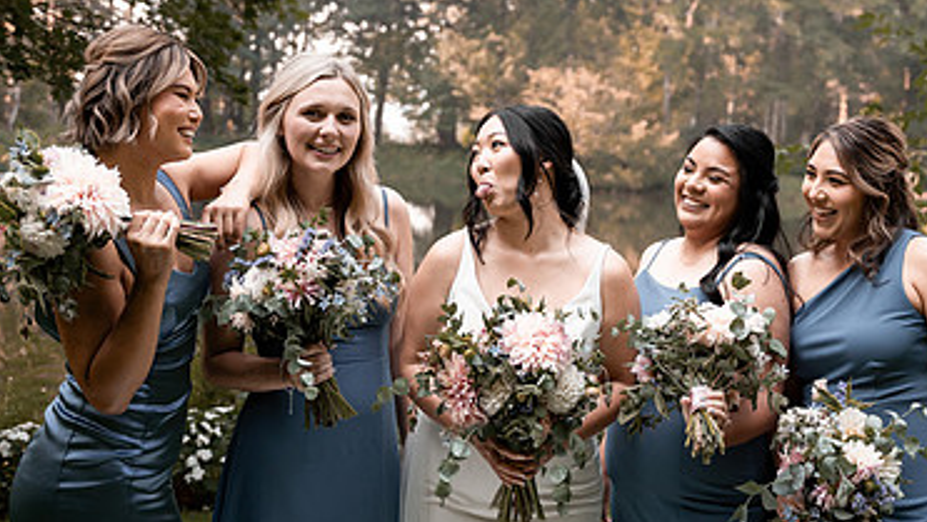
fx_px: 1549
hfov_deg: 33.1
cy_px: 131
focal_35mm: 63
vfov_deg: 19.0
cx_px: 596
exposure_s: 1/640
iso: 250
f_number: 2.8
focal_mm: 35
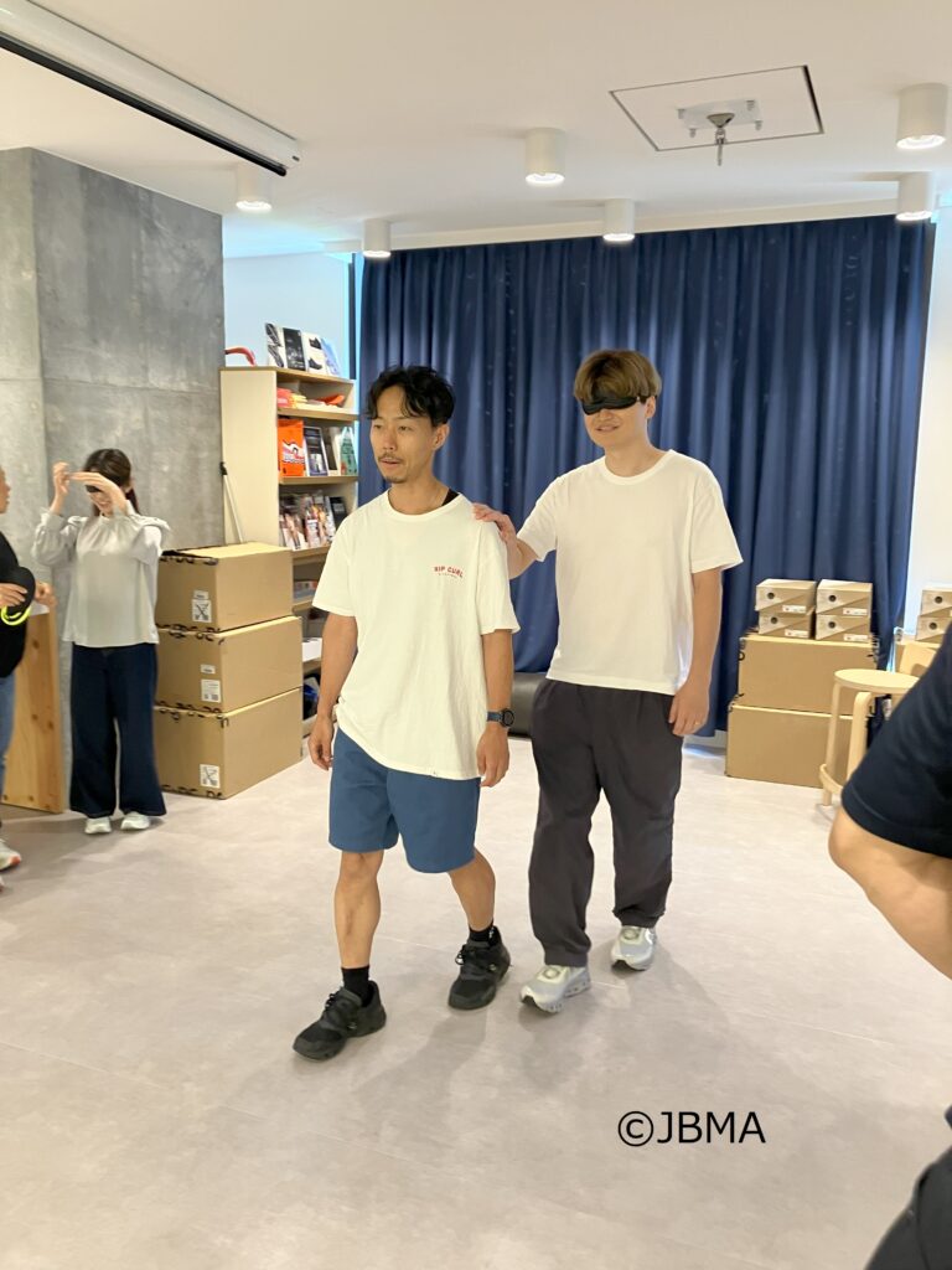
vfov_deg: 63.4
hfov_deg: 49.7
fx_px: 1027
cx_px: 476
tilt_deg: -6.8
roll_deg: -0.8
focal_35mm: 28
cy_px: 635
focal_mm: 3.99
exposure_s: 1/50
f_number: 1.8
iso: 125
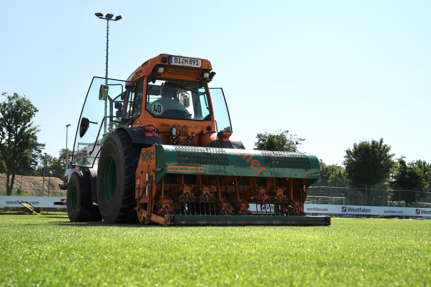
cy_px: 144
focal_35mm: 52
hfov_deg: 38.2
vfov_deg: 26.0
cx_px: 216
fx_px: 623
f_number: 7.1
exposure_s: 1/1250
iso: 100
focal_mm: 52
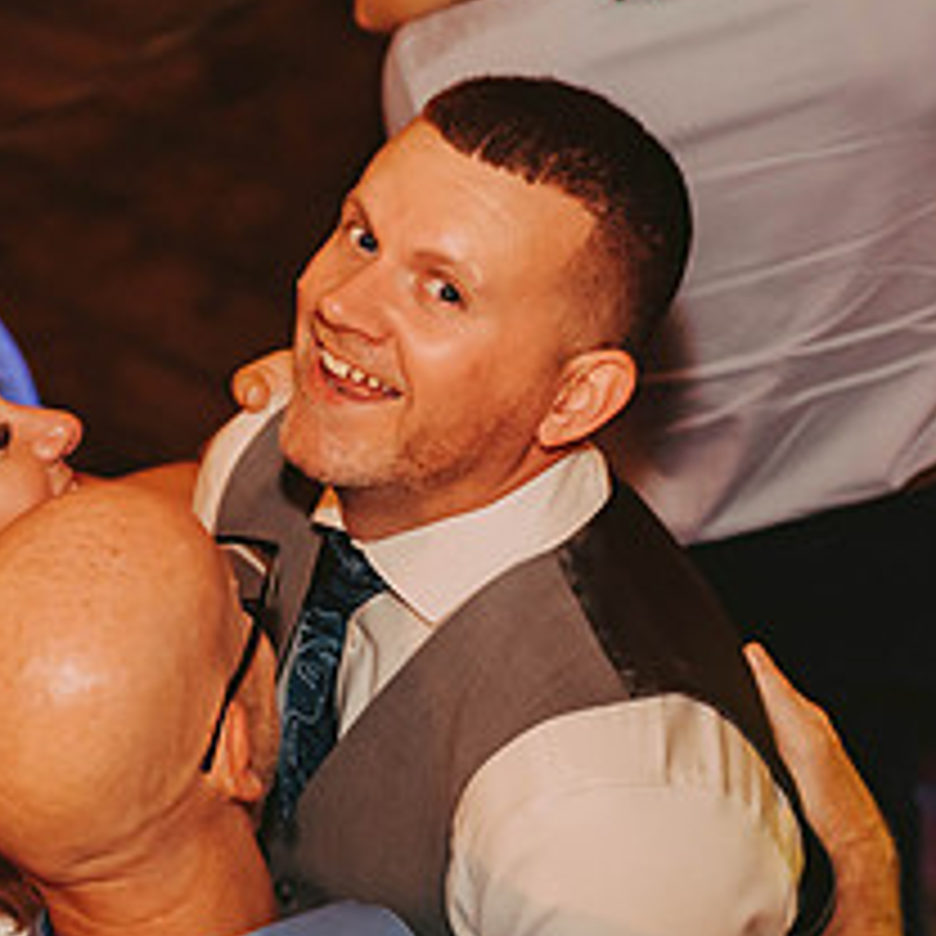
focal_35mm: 142
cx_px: 351
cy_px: 592
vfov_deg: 12.3
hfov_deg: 12.3
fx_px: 4344
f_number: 2.8
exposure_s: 1/125
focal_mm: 60
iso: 1250
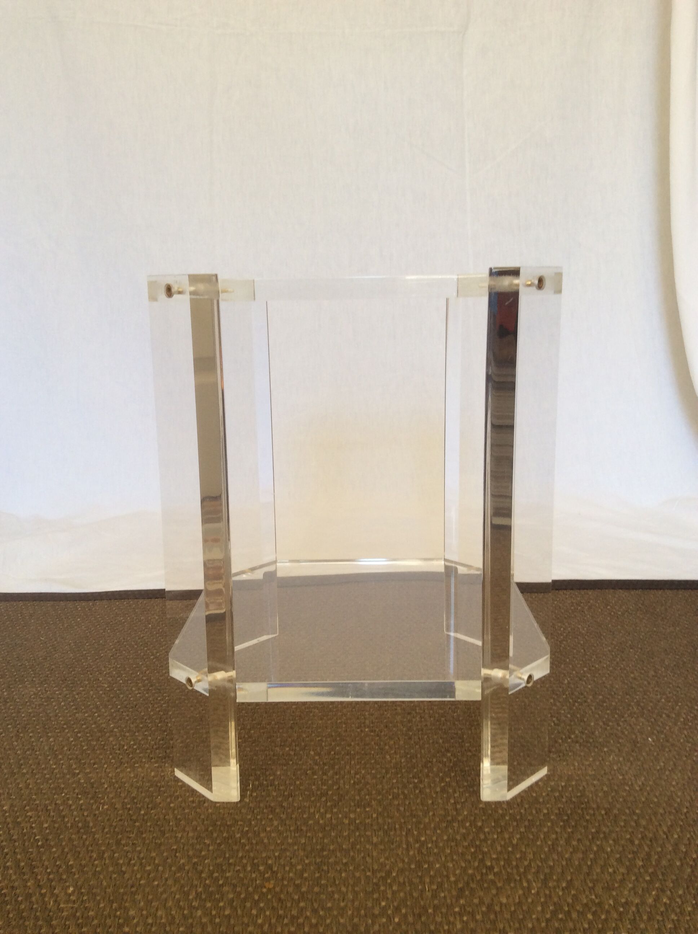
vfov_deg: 56.9
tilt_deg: -10.8
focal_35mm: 32
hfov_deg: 44.1
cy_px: 467
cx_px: 349
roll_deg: +1.5
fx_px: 863
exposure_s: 1/33
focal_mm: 3.3
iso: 40
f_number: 2.4
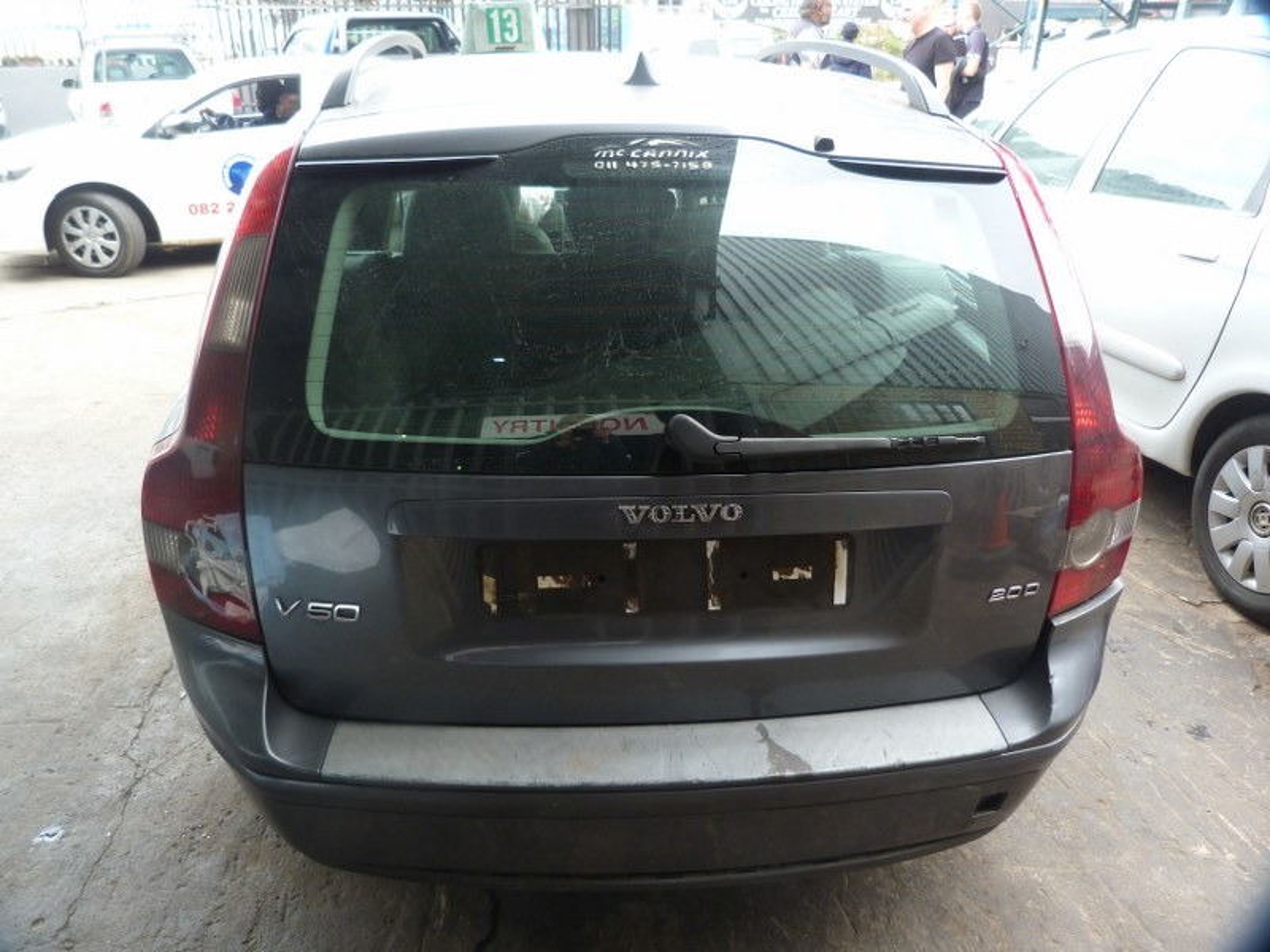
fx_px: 917
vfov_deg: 54.9
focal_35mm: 25
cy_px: 476
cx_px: 635
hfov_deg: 69.4
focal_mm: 4.5
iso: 125
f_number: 2.8
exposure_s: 1/60
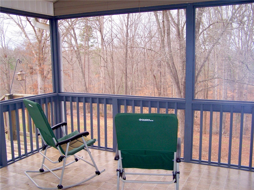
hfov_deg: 49.0
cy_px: 95
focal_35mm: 38
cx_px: 127
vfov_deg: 37.7
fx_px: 279
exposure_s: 1/100
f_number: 2.8
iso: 140
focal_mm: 6.3
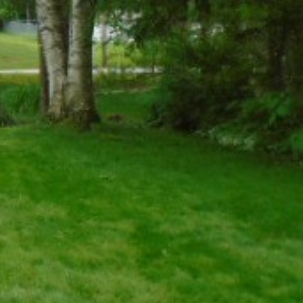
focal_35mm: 86
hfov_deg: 18.2
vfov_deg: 19.8
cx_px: -138
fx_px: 852
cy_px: 28
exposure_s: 1/100
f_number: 3.2
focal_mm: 4.6
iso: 100
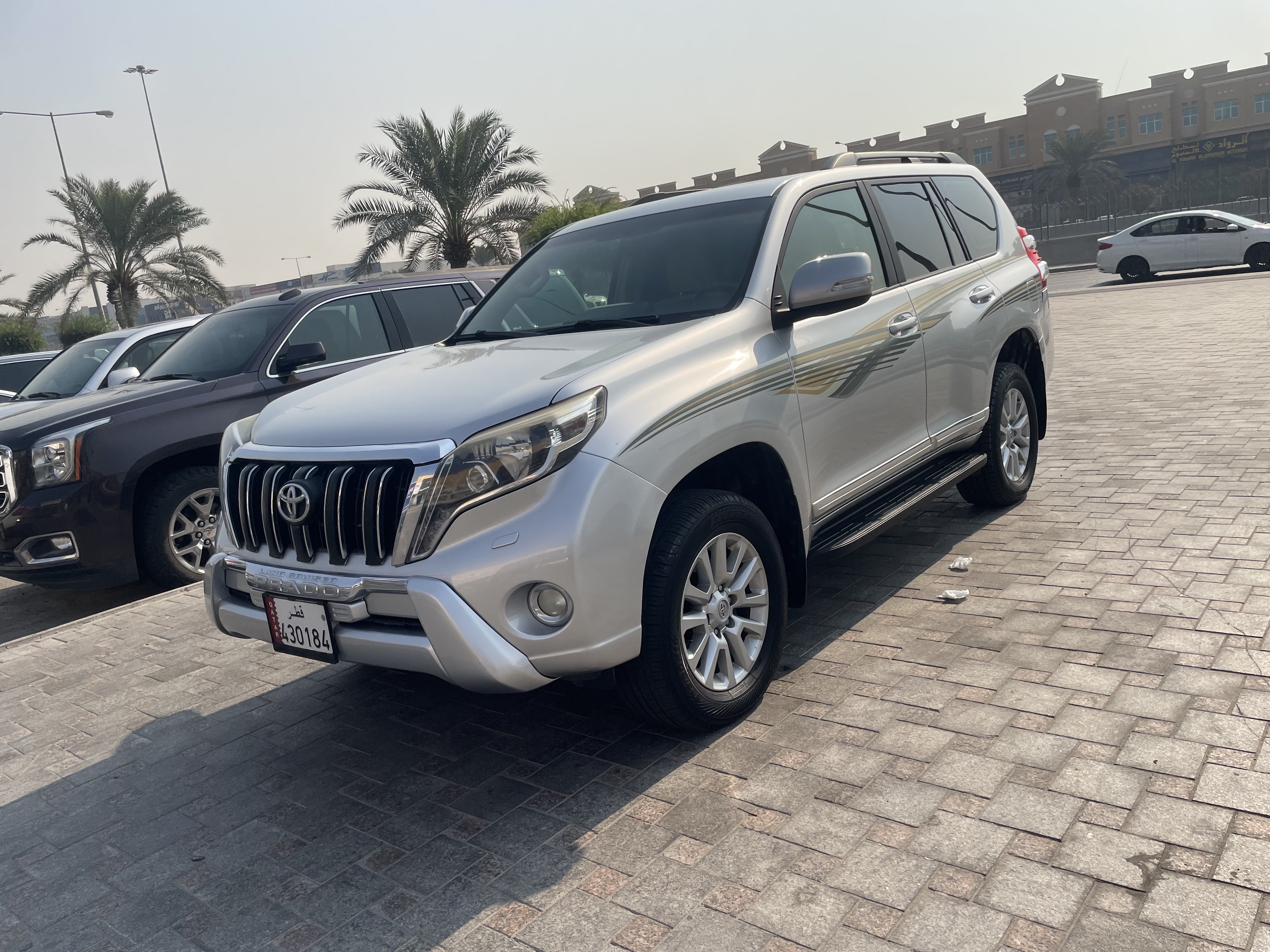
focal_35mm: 26
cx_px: 635
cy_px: 476
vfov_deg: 53.1
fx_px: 954
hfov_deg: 67.3
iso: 32
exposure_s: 1/4831
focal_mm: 4.2
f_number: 1.6
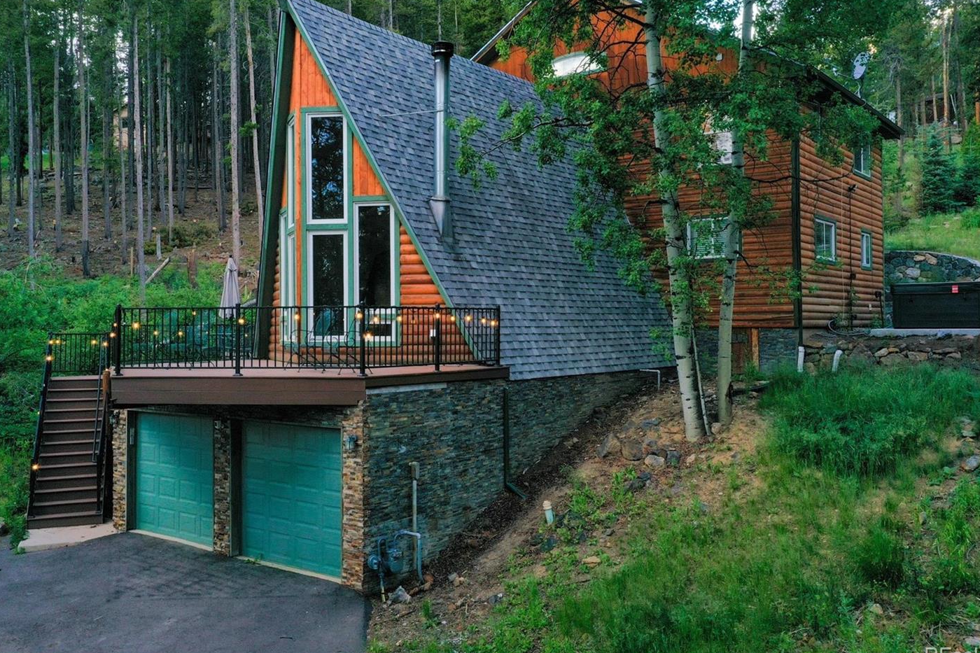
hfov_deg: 58.7
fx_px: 871
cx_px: 478
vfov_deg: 41.1
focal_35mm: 32
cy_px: 297
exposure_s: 1/30
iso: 100
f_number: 9
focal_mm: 10.3
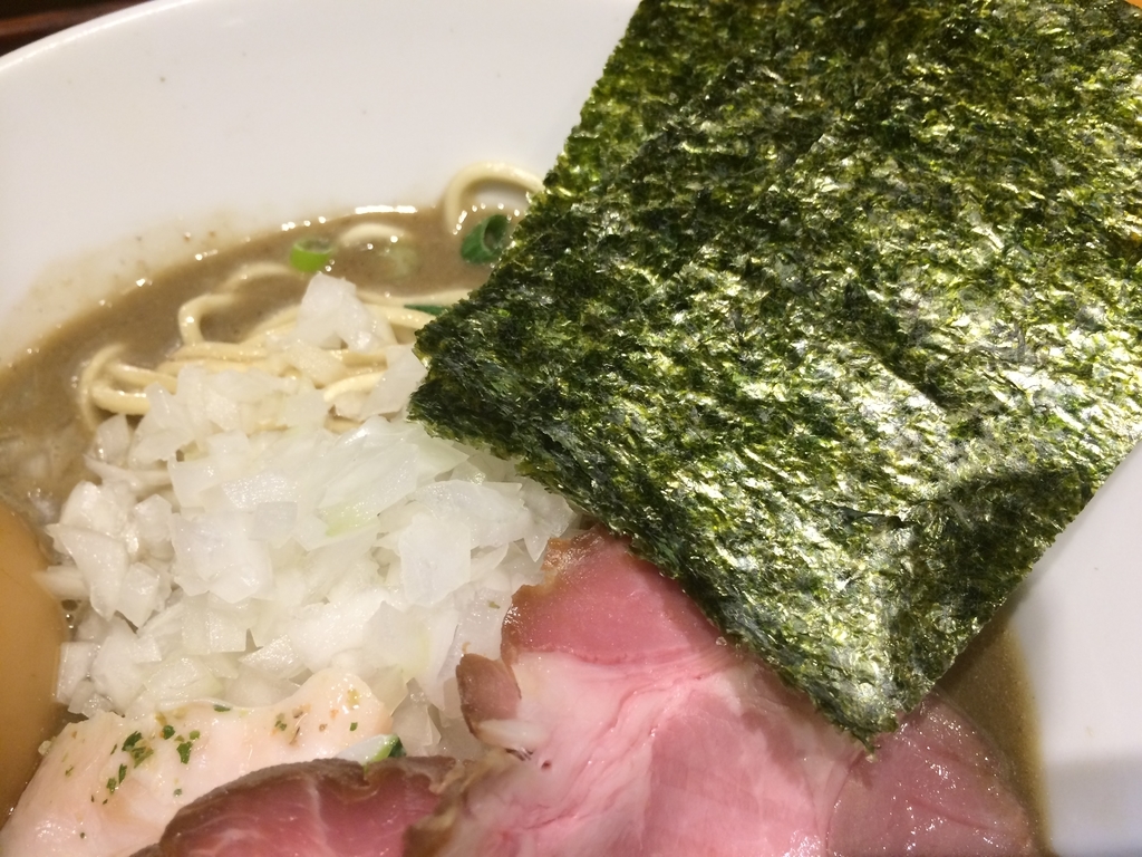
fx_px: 957
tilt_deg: -63.1
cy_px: 428
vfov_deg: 48.2
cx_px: 571
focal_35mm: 29
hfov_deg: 61.7
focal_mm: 4.15
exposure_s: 1/33
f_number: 2.2
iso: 64
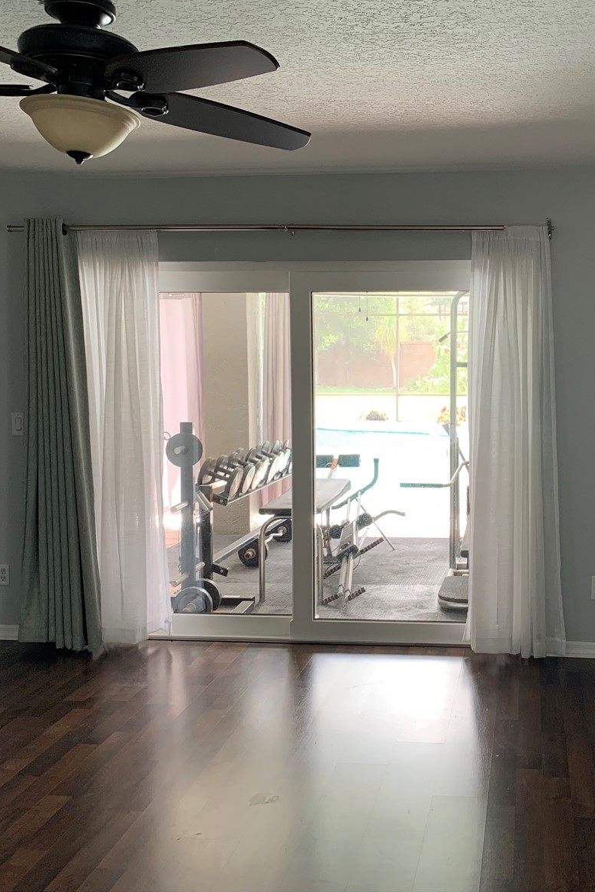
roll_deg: -0.1
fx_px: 917
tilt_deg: -5.4
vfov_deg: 51.9
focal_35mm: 37
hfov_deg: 35.4
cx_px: 423
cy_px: 435
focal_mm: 4.25
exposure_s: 1/73
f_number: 1.8
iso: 100
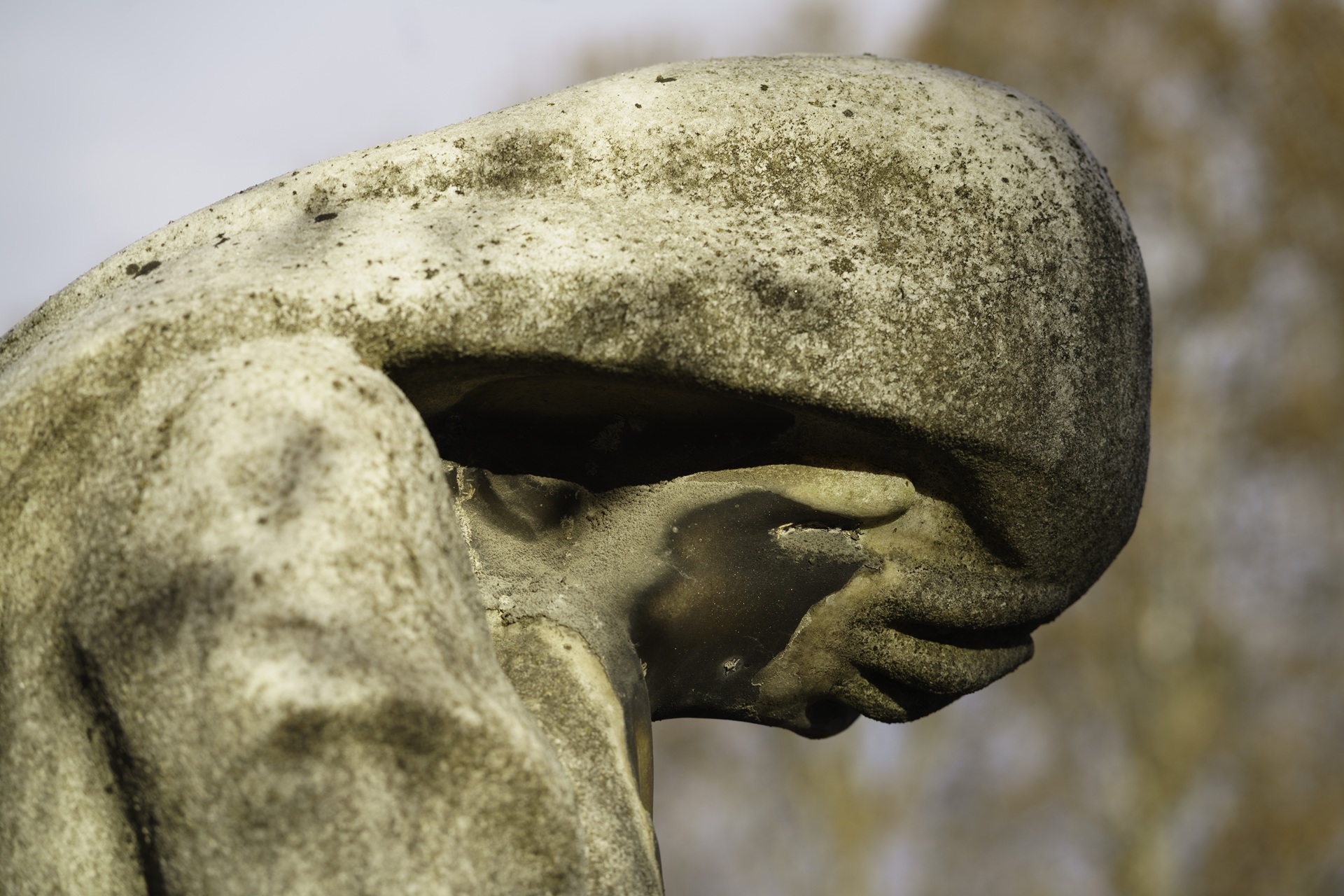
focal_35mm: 85
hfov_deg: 23.9
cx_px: 672
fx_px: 3173
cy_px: 448
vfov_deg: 16.1
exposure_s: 1/640
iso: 100
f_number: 4.5
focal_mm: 85
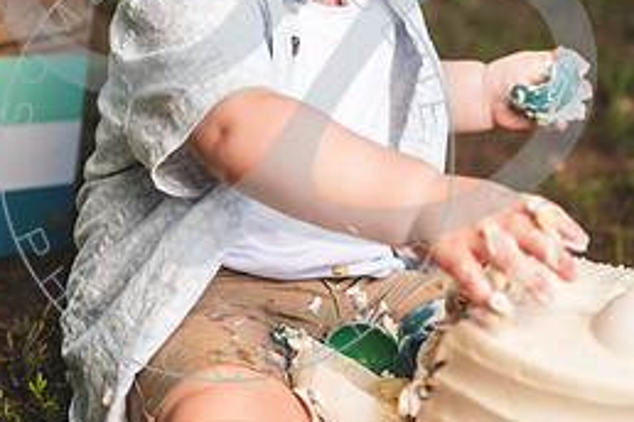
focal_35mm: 101
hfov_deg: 20.2
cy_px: -32
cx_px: 337
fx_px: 1779
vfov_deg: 13.3
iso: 100
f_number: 2.8
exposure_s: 1/800
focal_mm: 58
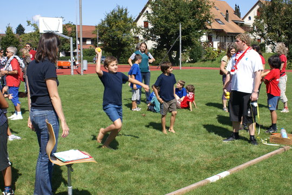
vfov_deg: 29.9
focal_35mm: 45
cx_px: 146
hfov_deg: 43.6
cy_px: 98
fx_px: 365
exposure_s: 1/200
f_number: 8
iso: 100
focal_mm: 30
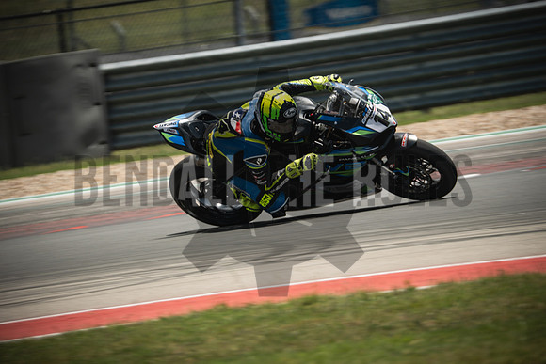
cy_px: 182
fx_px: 9102
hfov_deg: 3.4
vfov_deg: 2.3
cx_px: 273
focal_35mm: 600
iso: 160
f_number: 6.4
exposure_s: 1/400
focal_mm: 400
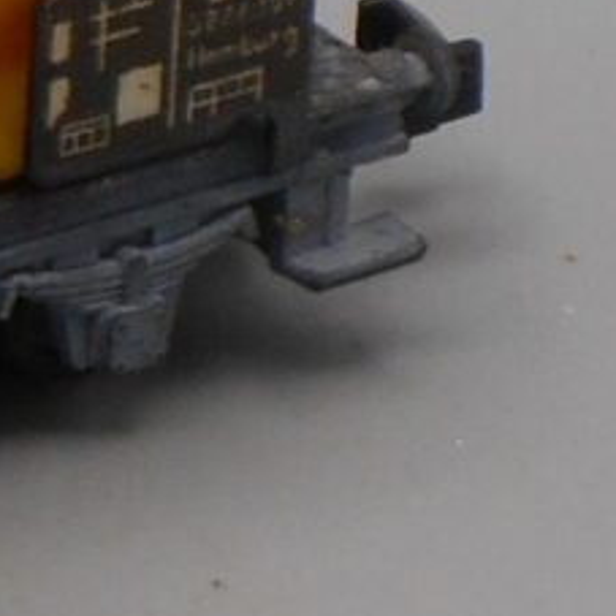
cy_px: 5
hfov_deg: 4.1
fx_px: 8436
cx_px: -464
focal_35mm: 419
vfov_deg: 4.2
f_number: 5.1
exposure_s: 1/80
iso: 80
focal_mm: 18.8
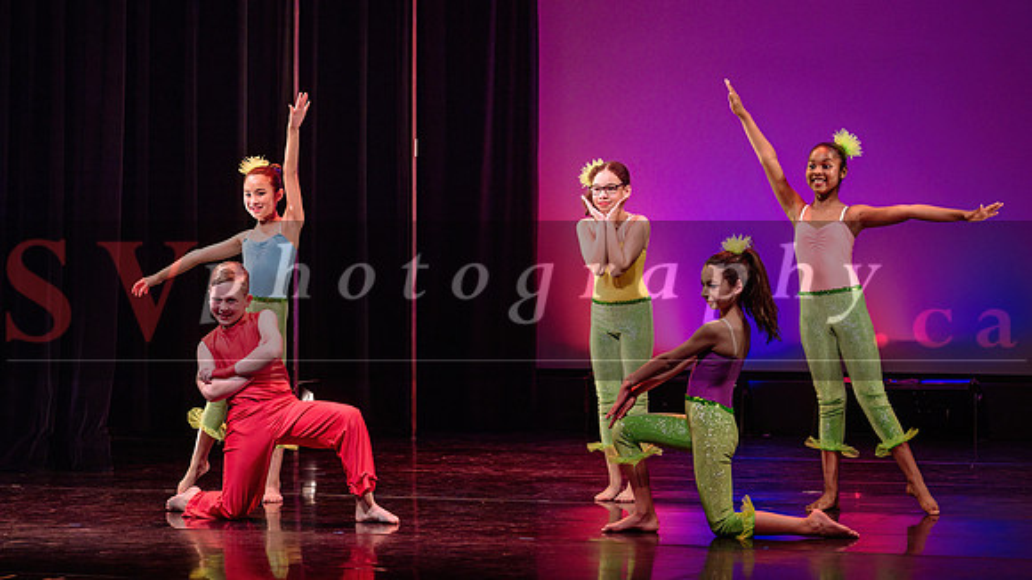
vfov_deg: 10.1
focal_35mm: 120
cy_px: 183
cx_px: 471
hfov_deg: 17.8
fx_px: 3286
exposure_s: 1/250
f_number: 2.8
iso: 1600
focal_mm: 95
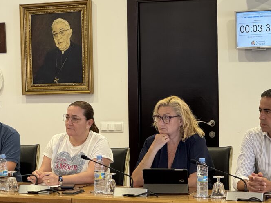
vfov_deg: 12.4
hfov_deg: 16.6
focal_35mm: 119
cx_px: 130
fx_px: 931
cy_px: 101
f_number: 2.8
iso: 200
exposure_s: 1/50
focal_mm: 9
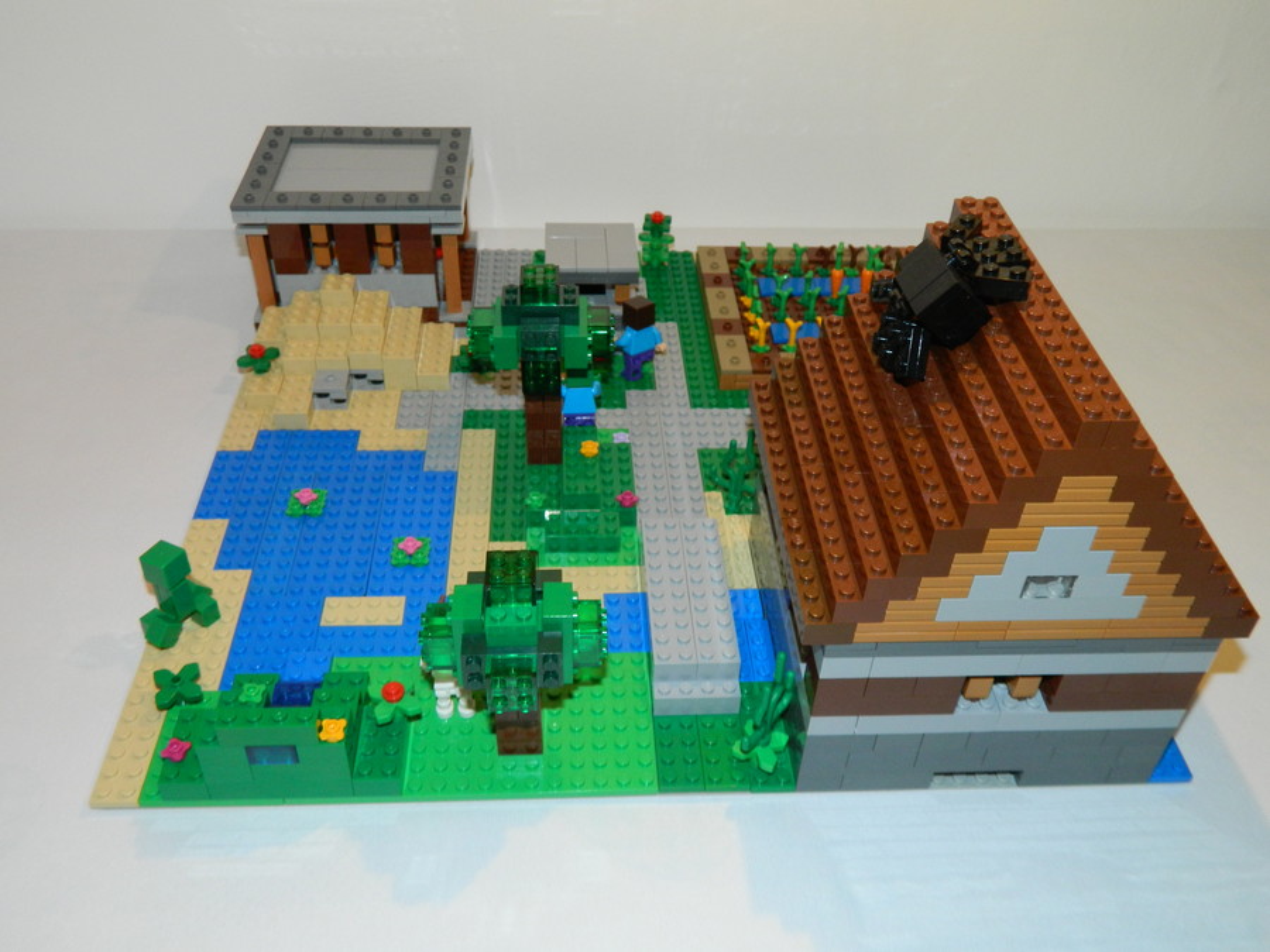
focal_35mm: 31
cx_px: 635
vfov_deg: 45.4
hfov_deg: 58.4
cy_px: 476
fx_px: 1137
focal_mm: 5.6
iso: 200
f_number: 3.2
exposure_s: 1/40
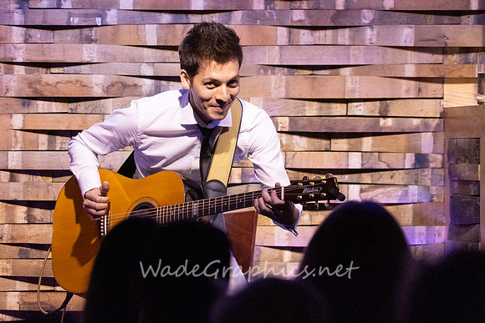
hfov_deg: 7.2
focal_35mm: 284
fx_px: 3833
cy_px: 133
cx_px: 233
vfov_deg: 4.8
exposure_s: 1/200
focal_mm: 240
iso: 6400
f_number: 6.3
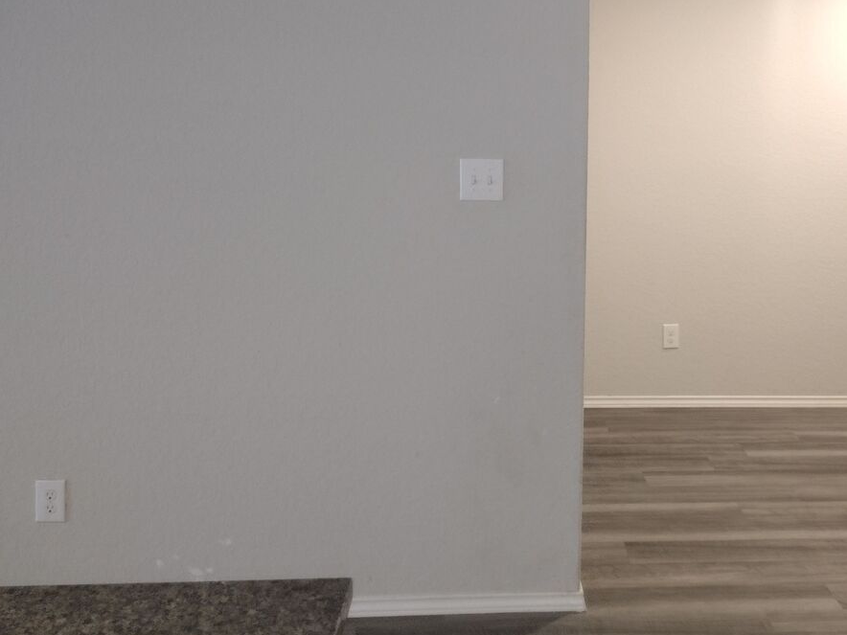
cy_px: 224
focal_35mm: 44
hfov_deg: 42.1
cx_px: 598
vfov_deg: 32.7
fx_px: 1077
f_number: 1.7
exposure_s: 1/40
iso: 525
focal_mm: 4.71
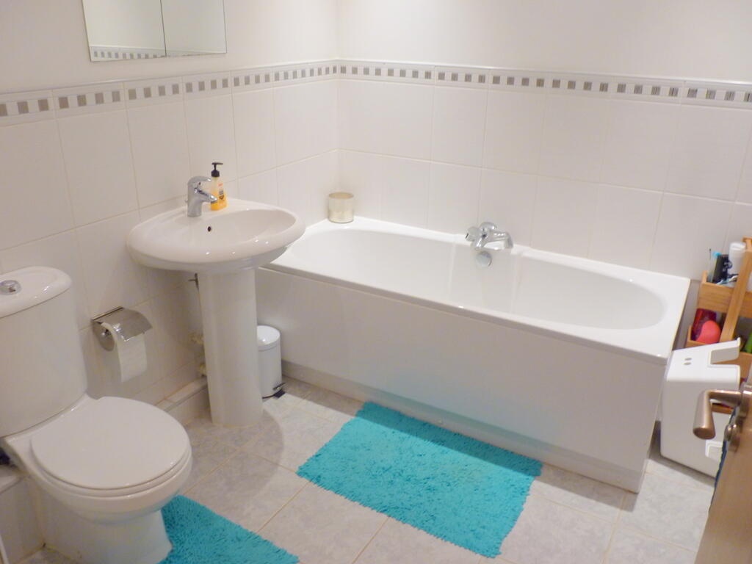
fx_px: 630
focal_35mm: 29
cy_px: 282
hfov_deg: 61.7
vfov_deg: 48.2
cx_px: 376
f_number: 2.8
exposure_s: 1/30
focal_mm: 5.1
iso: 200
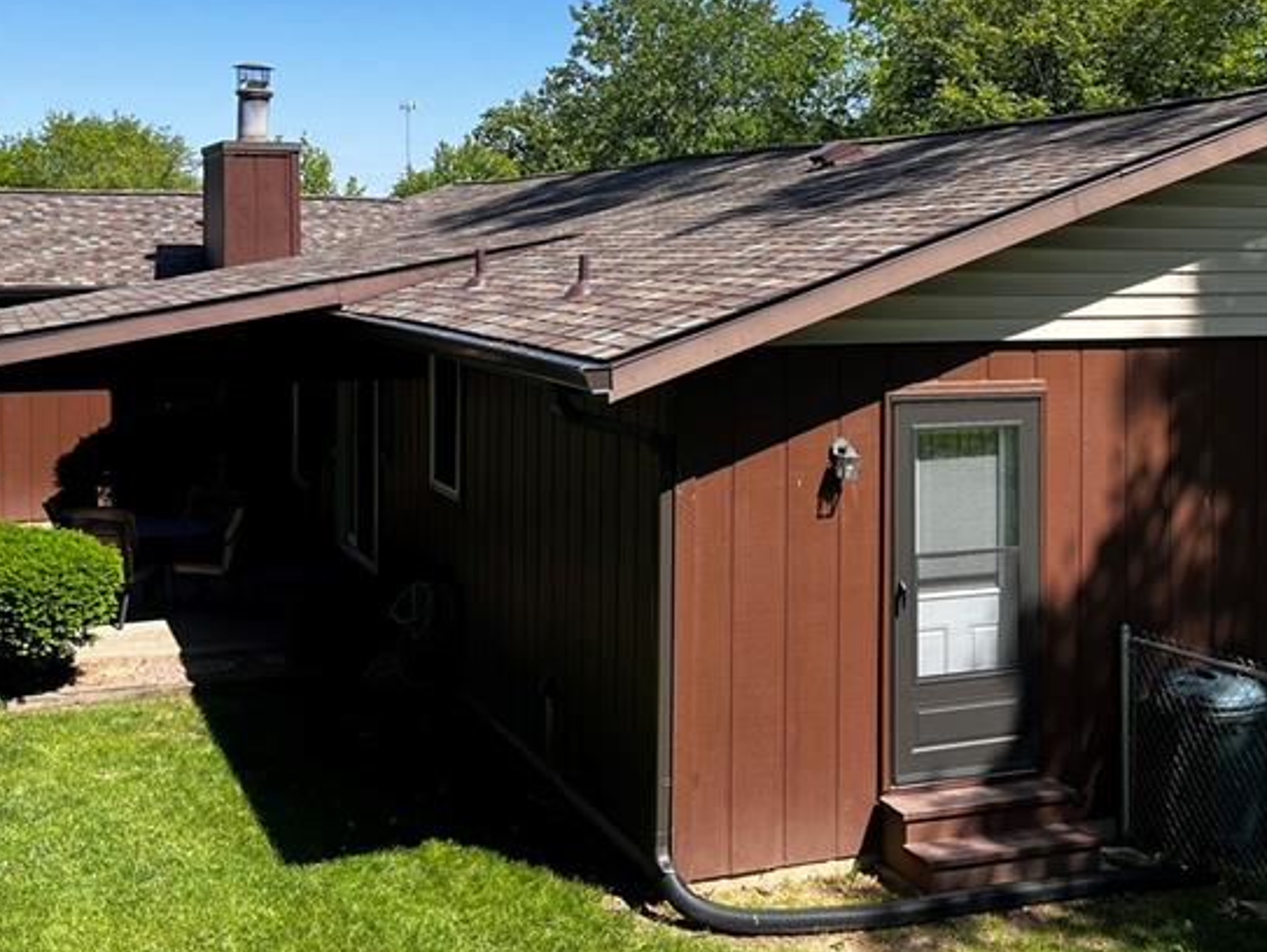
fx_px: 1795
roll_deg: -0.3
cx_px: 807
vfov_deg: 29.4
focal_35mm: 49
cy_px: 285
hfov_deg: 38.6
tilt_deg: -0.9
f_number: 1.5
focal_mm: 5.7
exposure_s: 1/2457
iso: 50
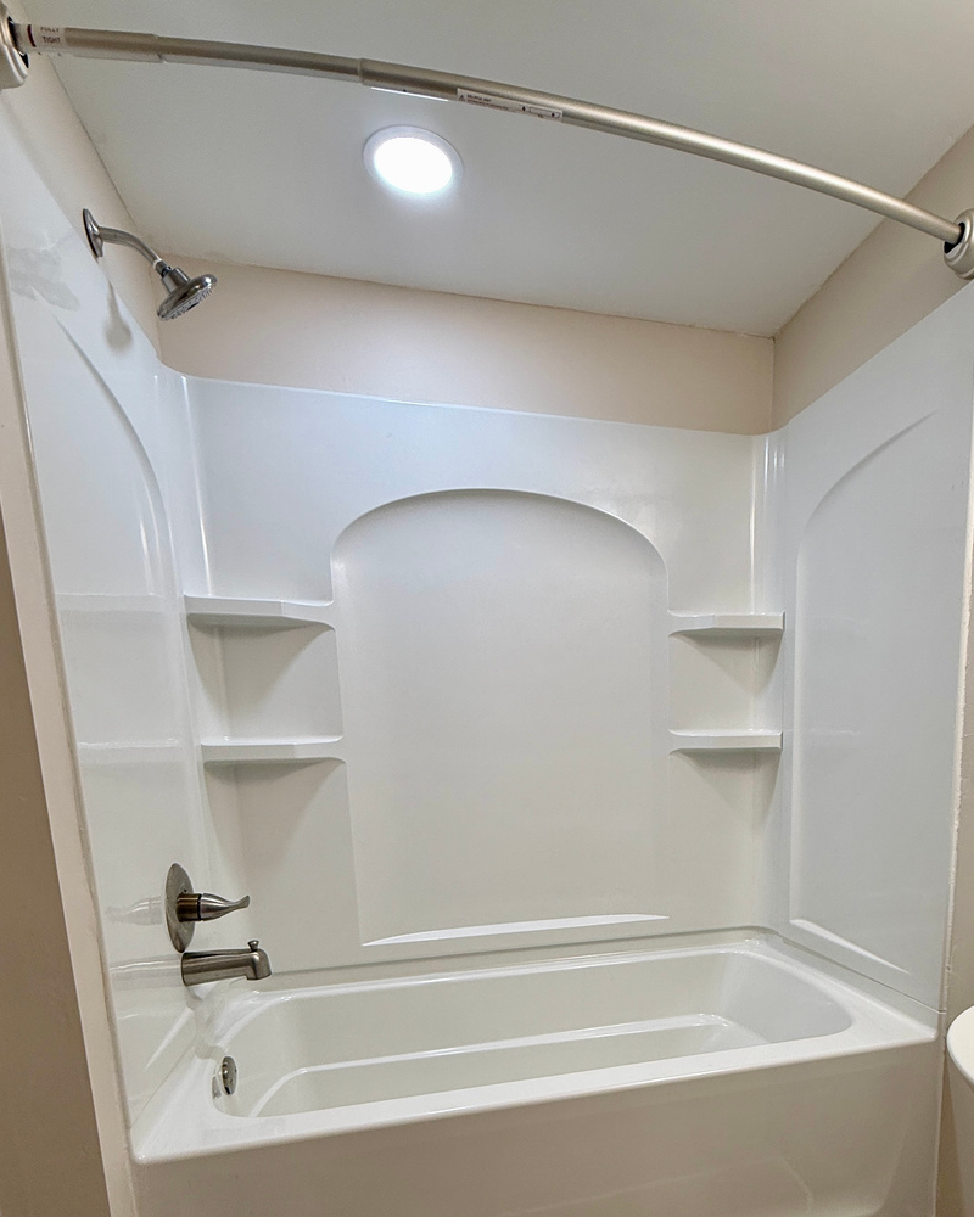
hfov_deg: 64.3
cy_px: 868
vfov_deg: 73.7
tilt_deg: -9.0
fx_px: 757
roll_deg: +1.4
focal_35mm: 21
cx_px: 626
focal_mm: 2.22
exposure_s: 1/120
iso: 80
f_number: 2.2
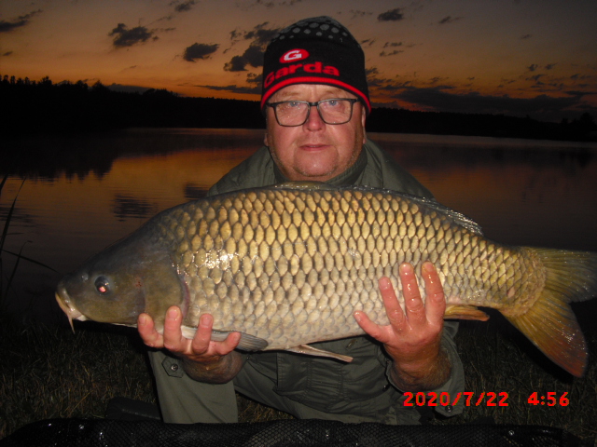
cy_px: 224
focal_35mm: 38
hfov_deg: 49.0
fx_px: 655
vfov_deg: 37.7
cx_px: 298
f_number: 2.8
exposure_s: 1/60
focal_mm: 6.2
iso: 100
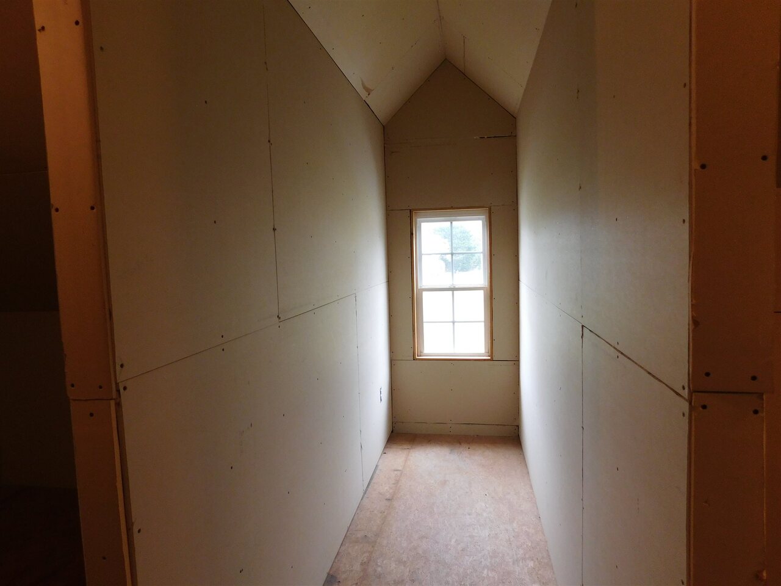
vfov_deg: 58.9
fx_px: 519
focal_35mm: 23
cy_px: 293
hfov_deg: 73.9
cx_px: 390
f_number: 3
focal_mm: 4
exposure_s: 1/30
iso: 200
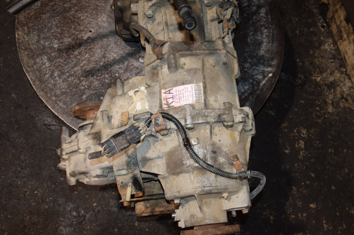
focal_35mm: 39
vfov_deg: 34.2
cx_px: 177
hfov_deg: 49.6
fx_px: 383
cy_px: 118
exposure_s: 1/60
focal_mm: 26
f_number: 5
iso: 800
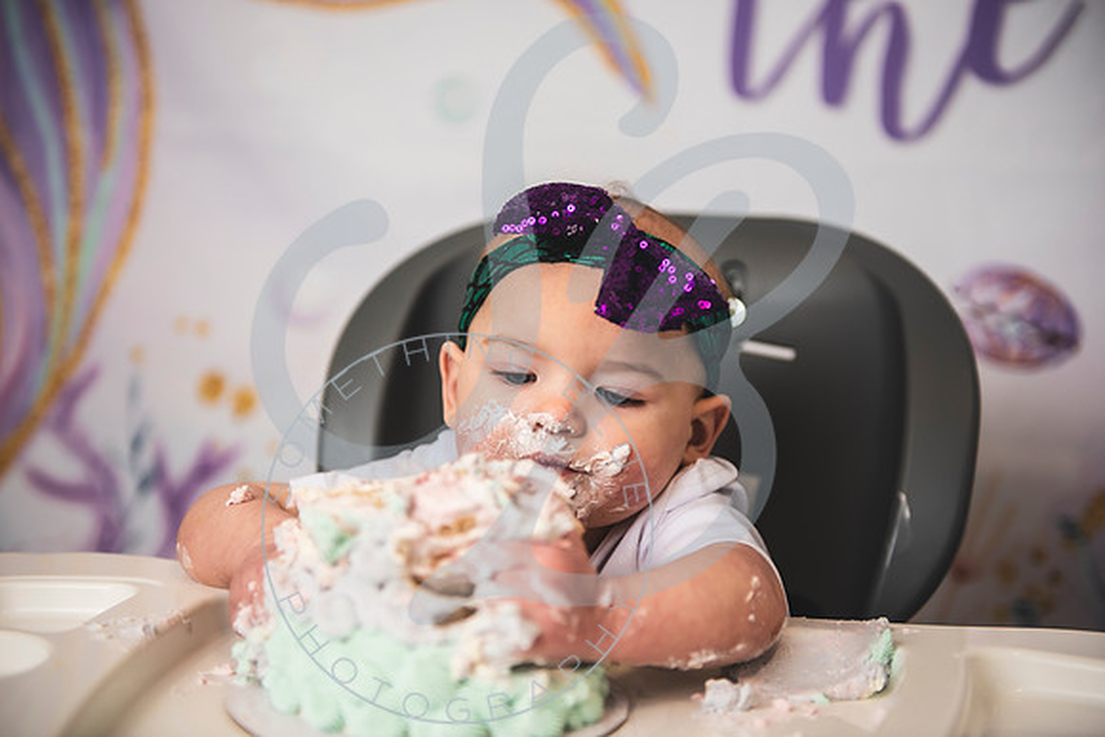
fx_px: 1719
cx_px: 552
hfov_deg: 35.6
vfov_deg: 24.2
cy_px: 368
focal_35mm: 56
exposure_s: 1/160
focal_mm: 56
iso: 250
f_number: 2.8
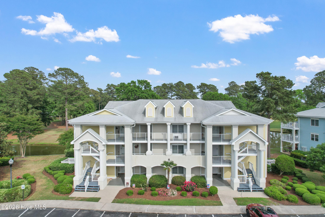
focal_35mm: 22
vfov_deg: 57.2
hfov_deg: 78.6
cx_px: 162
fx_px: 199
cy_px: 108
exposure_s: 1/400
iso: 100
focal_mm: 8.38
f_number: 2.8
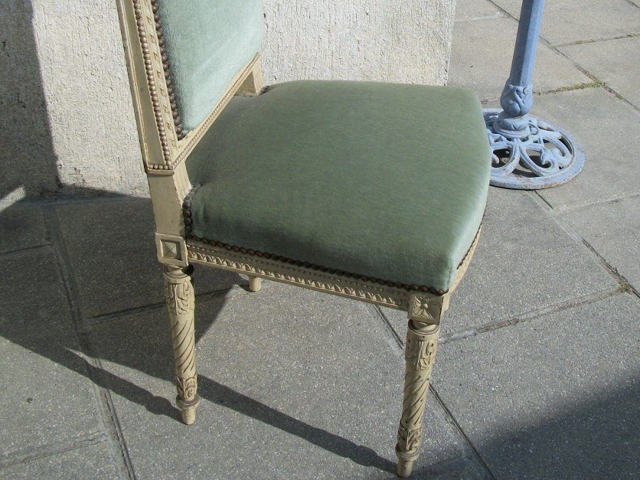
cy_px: 127
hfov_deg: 38.8
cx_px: 362
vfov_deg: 29.3
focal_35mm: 49
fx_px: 906
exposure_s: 1/320
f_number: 8.8
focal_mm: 5.7
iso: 80
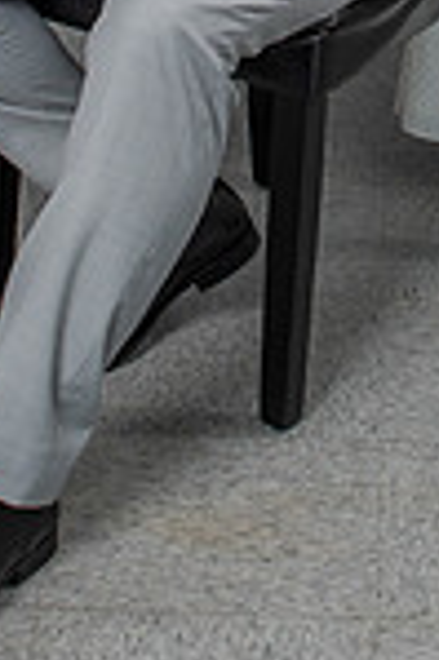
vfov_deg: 15.0
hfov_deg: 10.5
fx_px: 2365
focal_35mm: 129
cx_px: 408
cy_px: -269
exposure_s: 1/160
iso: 200
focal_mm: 24
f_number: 5.6
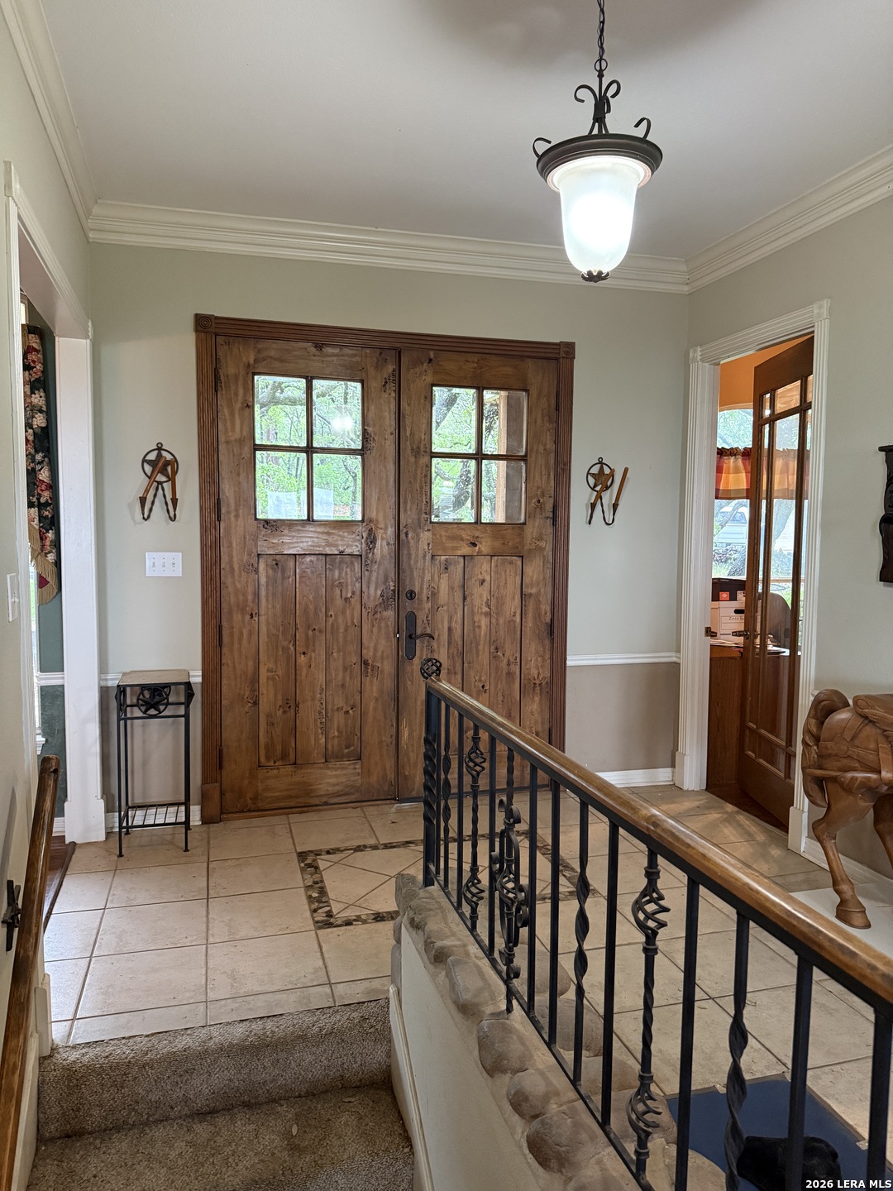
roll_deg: -1.4
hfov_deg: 56.8
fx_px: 826
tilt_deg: -3.9
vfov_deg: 71.6
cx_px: 446
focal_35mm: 24
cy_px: 596
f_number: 1.78
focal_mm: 6.76
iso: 640
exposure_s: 1/60
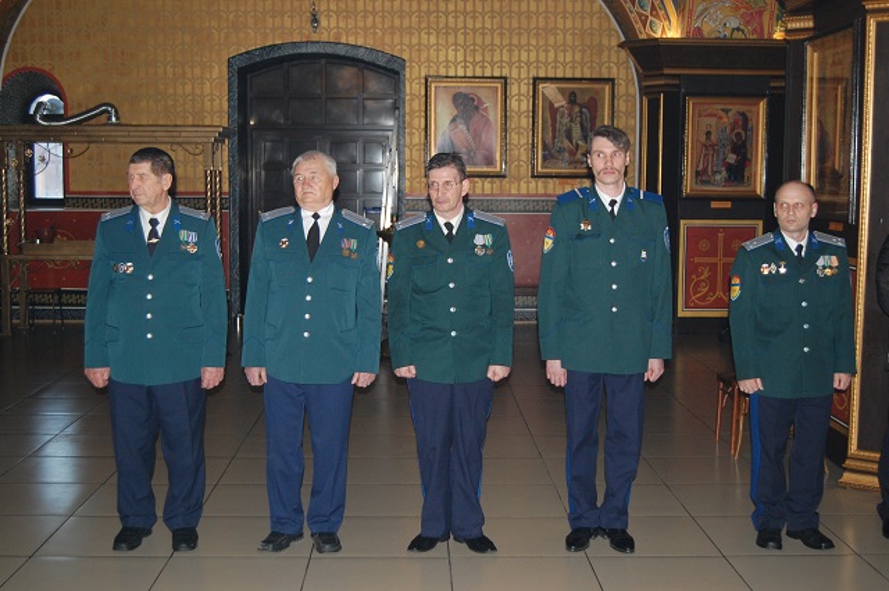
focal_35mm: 46
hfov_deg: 42.4
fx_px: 1147
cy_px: 296
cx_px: 444
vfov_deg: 28.9
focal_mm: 31
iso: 640
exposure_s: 1/60
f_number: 4.5
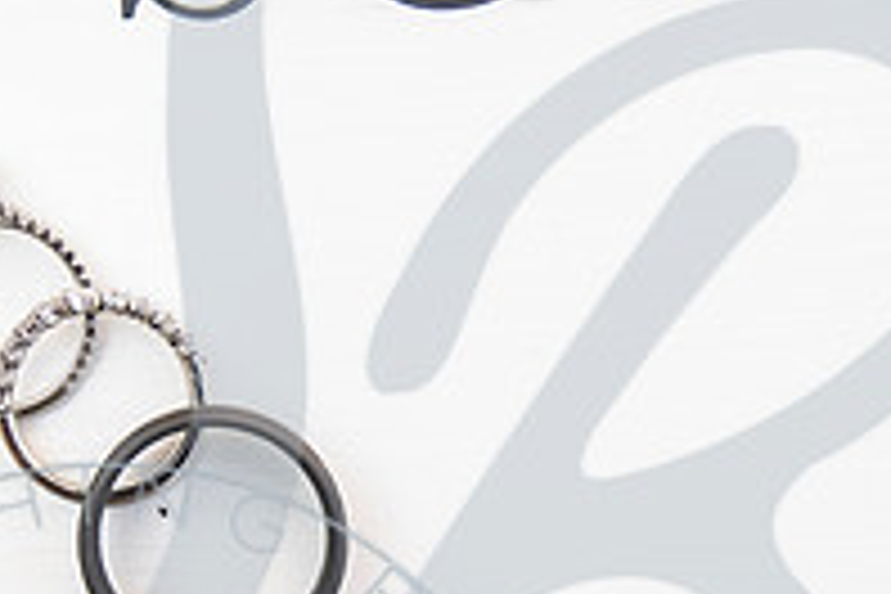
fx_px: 1881
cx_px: 333
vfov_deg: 17.6
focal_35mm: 76
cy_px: 547
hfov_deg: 26.6
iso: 100
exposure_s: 1/250
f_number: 2.8
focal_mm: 26
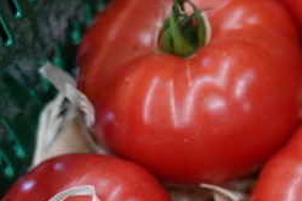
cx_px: 356
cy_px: 184
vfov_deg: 11.2
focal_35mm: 122
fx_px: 1023
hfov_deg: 16.2
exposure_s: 1/160
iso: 1600
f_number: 3.2
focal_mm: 50
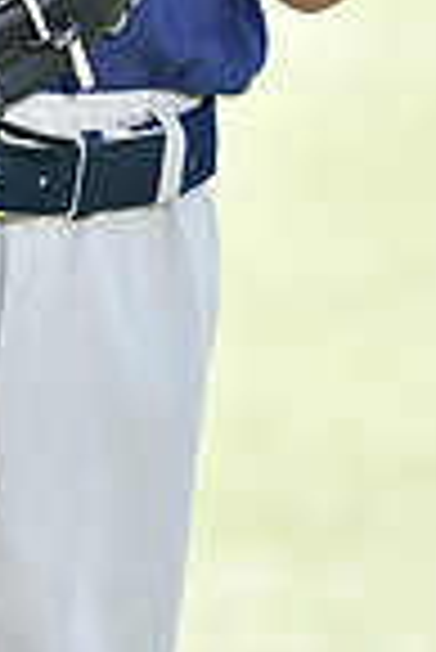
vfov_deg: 2.6
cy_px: -220
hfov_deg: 1.7
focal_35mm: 799
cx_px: 155
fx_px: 14480
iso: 100
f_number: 5.6
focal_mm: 200
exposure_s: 1/100
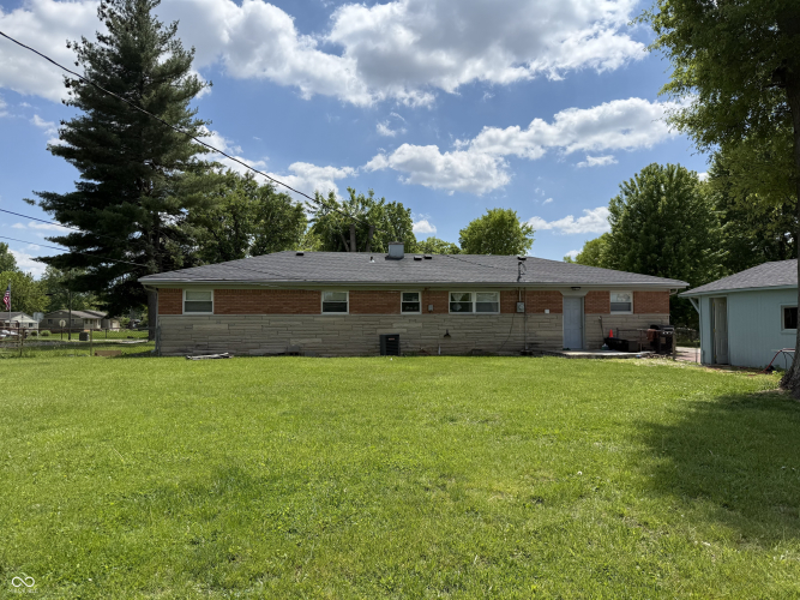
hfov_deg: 71.6
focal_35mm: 24
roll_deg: +0.4
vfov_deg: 56.8
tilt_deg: +3.3
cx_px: 400
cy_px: 300
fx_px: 555
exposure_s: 1/6711
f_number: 1.78
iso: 80
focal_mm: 6.76
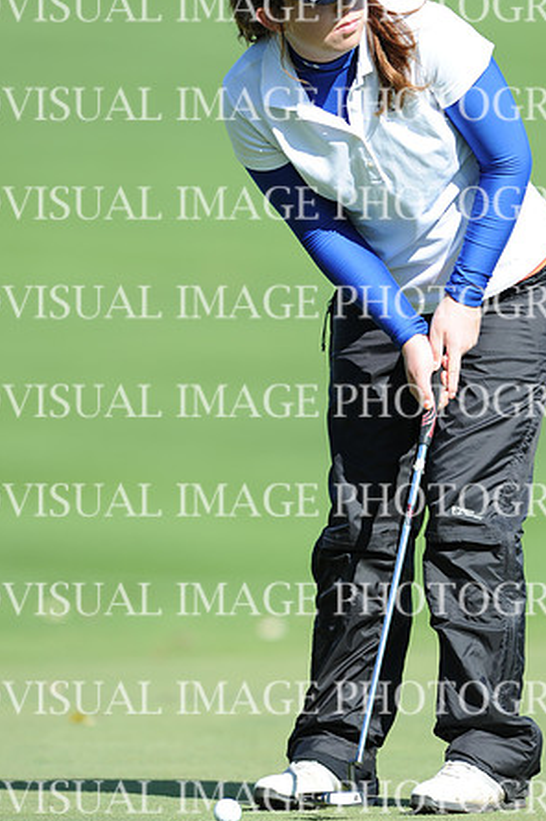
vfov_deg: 4.0
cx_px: 321
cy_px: 351
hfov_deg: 2.6
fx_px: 11870
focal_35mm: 521
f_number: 4
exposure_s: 1/1600
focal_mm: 400
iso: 250
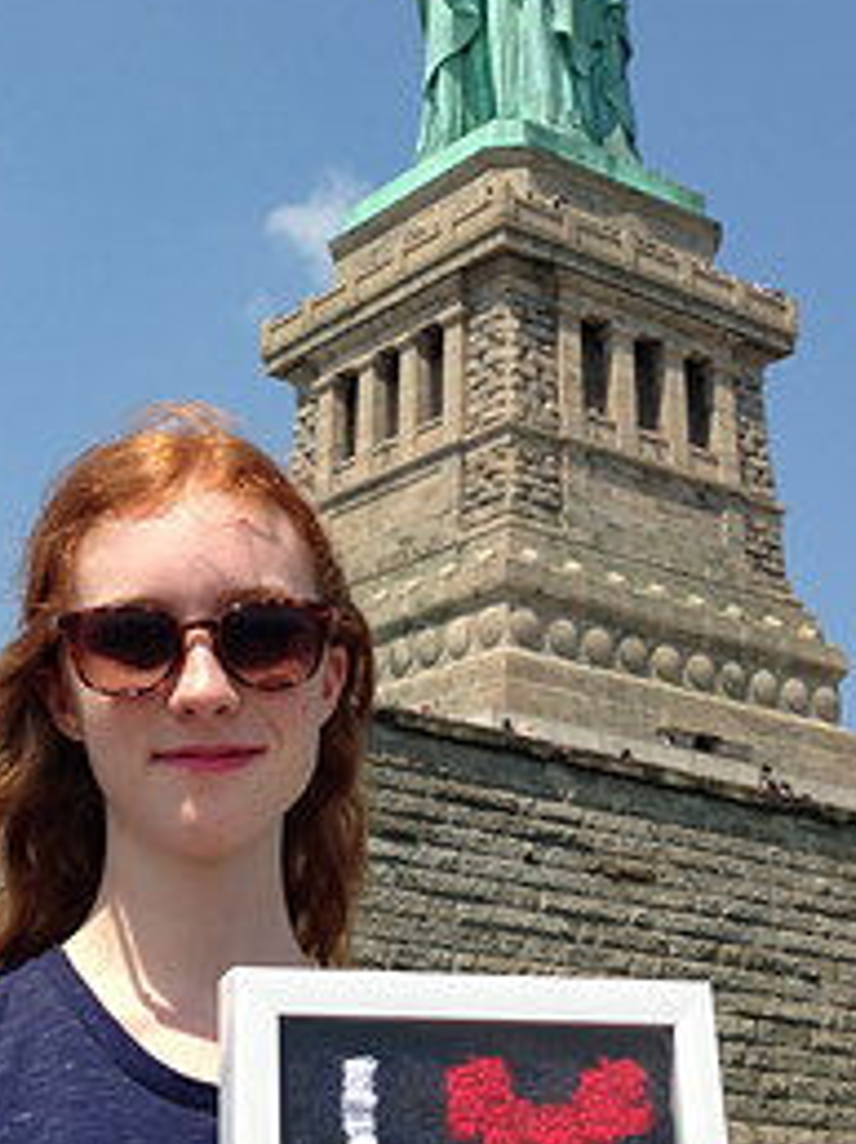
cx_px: 339
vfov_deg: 30.2
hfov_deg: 22.9
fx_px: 2114
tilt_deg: +22.7
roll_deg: +0.2
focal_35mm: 64
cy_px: 439
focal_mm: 4.12
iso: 50
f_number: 2.4
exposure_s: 1/1642
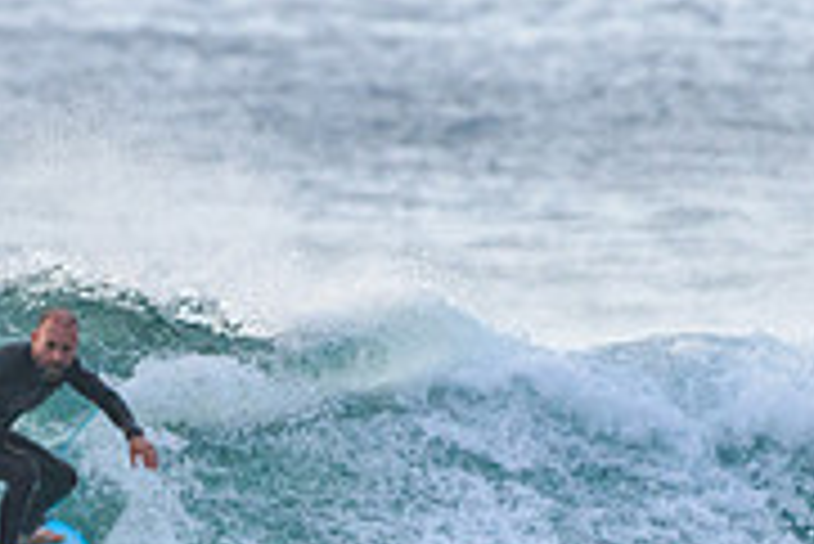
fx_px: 44420
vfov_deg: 0.7
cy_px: 595
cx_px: -356
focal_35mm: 1963
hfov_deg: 1.0
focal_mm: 500
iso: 800
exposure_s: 1/2000
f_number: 5.6
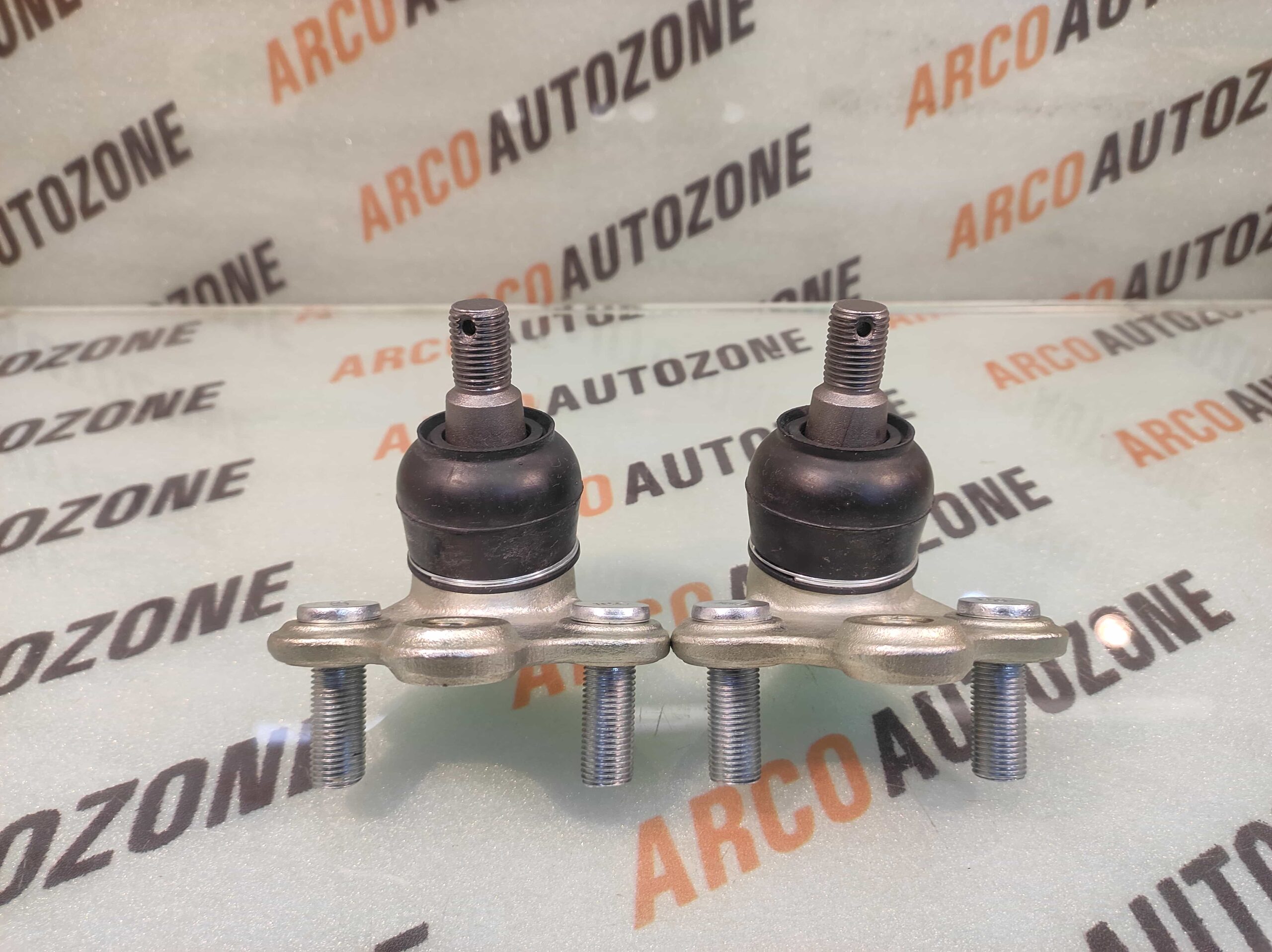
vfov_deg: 74.7
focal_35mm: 17
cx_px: 636
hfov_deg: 91.1
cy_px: 476
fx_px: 624
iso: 202
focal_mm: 4.74
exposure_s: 1/33
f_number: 1.79
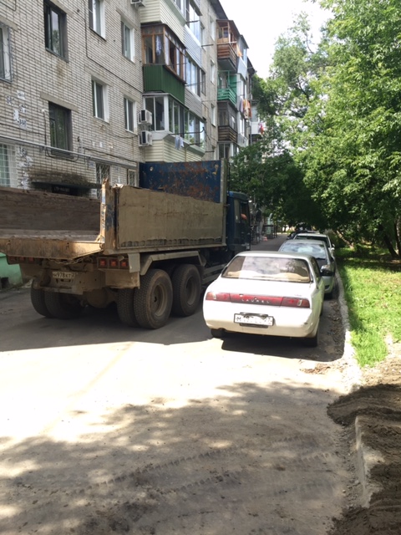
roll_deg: +0.4
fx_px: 448
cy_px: 268
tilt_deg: -5.5
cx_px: 200
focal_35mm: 29
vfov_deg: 61.7
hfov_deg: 48.2
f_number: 2.2
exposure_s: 1/399
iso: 32
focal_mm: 4.15
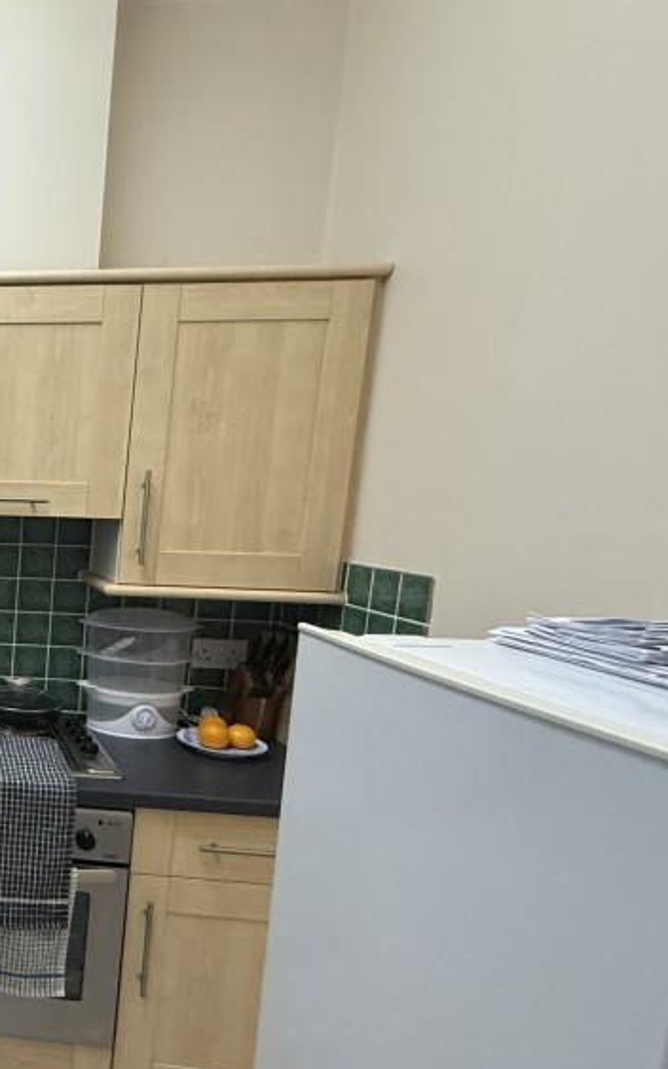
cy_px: 602
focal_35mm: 27
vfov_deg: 68.1
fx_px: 786
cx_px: -205
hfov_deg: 33.4
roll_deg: -1.7
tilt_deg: -8.0
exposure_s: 1/84
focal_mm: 2.22
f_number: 2.2
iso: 320
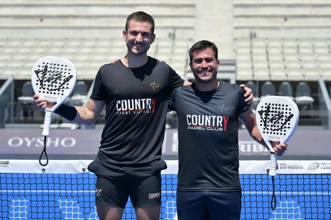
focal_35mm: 105
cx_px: 166
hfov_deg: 19.5
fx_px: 965
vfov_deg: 13.0
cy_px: 110
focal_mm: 105
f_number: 4.5
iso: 500
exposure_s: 1/4000
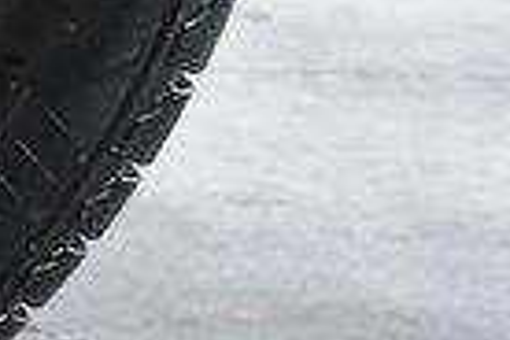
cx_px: -787
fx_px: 5029
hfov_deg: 5.6
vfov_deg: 3.8
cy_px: -405
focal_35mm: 355
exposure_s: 1/800
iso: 2500
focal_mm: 32
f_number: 4.5
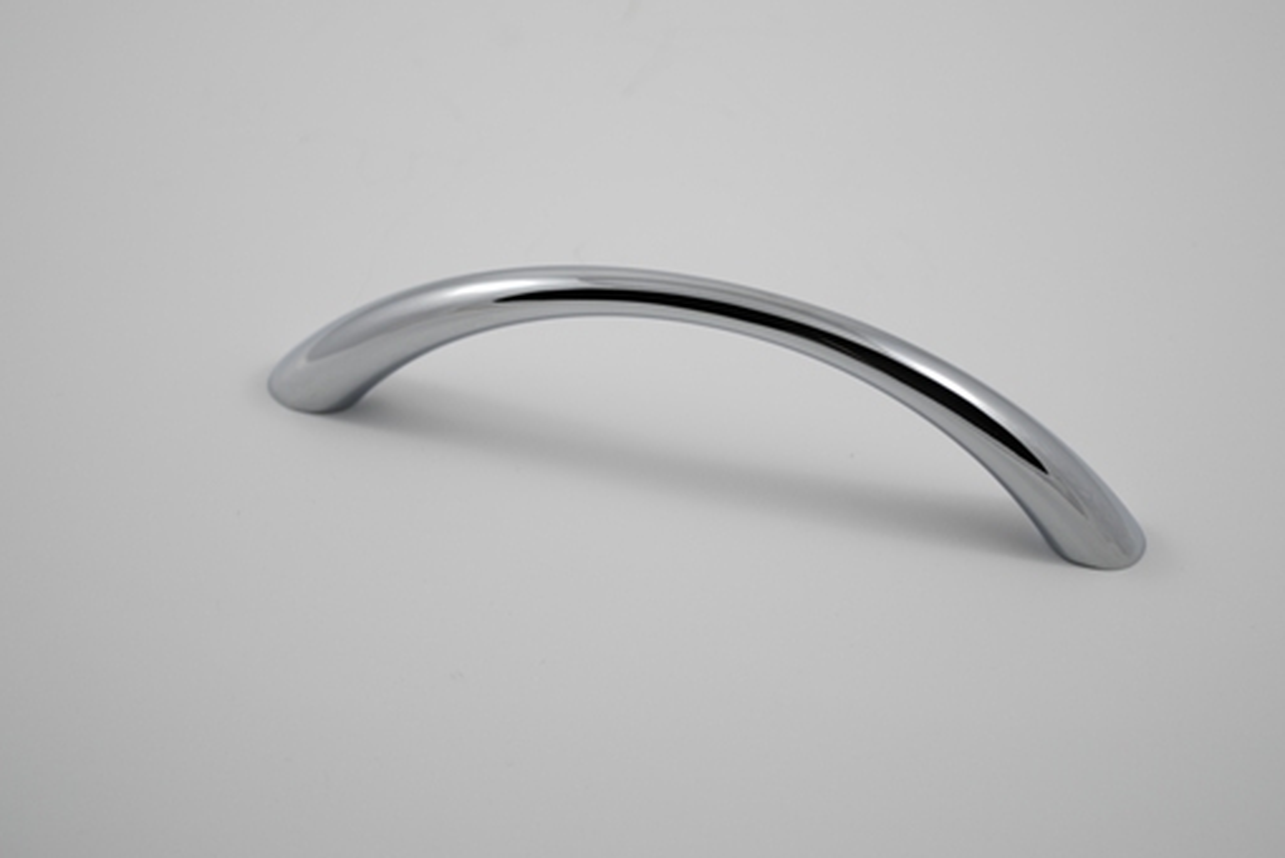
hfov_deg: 24.5
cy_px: 351
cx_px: 669
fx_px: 2964
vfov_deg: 16.5
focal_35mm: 83
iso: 100
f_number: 5.3
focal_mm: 44
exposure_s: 1/30
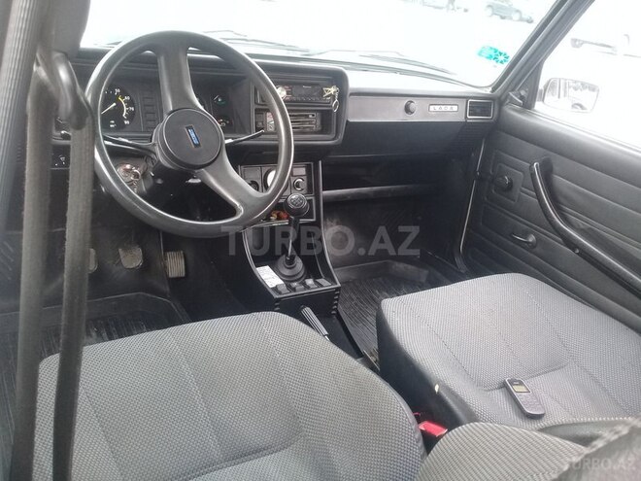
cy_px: 240
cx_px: 320
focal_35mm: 31
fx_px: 574
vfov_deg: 45.4
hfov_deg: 58.4
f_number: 2.2
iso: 80
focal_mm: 3.3
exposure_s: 1/50
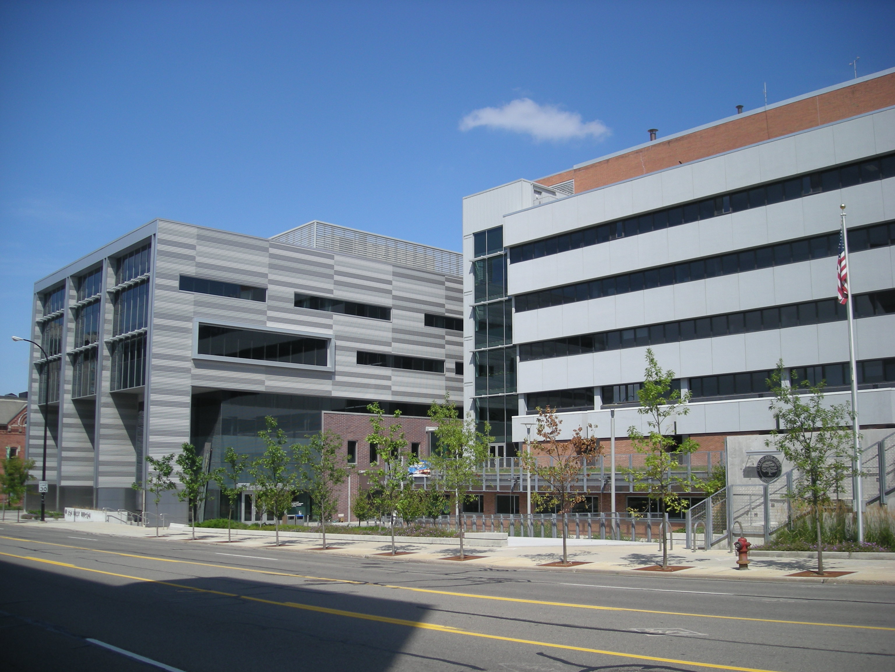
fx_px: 905
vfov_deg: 40.7
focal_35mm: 35
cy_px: 336
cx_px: 448
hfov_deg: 52.6
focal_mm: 5.7
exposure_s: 1/236
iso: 50
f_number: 5.7
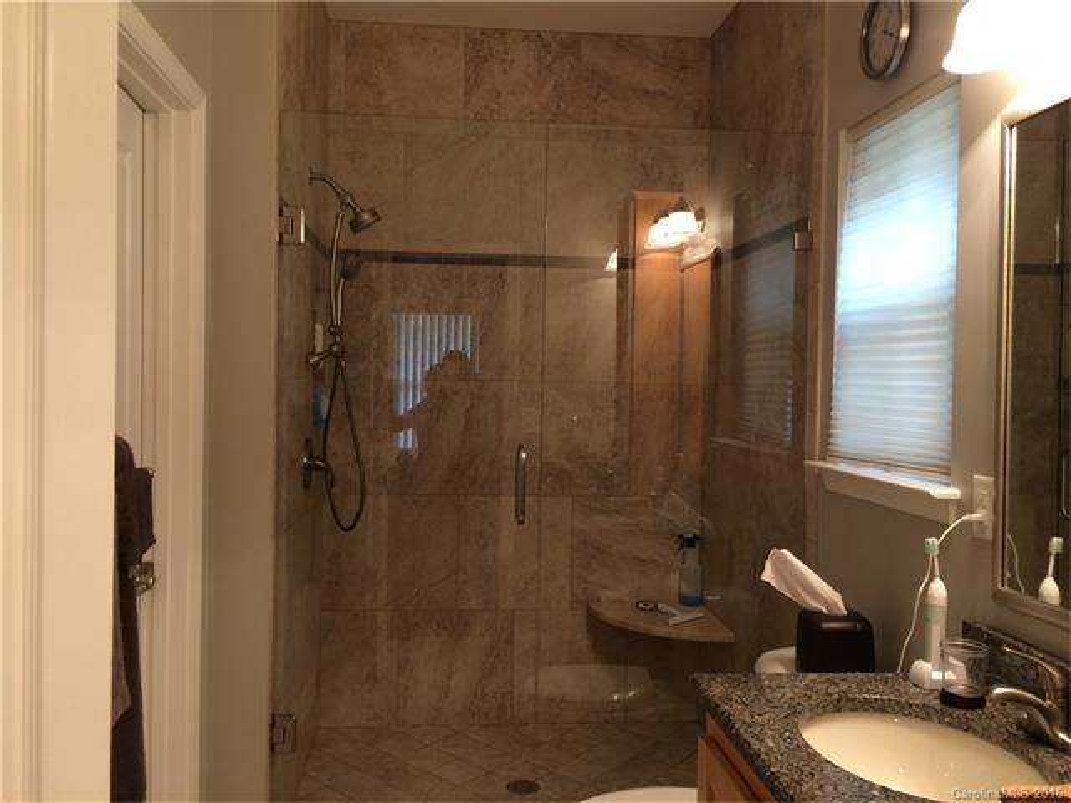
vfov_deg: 46.8
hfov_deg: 60.0
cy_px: 402
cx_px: 536
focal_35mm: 30
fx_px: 928
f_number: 2.2
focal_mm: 4.12
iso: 125
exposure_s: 1/30
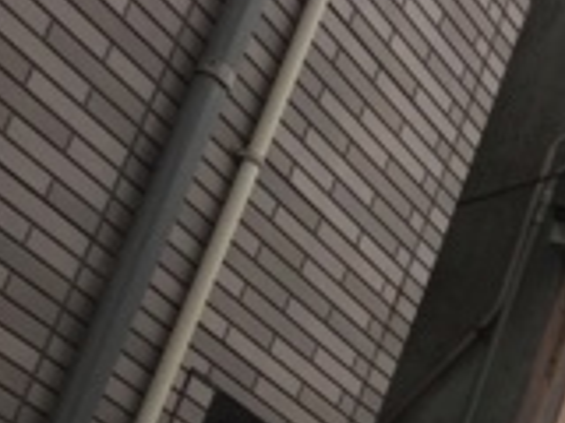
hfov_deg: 16.0
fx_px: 1779
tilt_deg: +13.2
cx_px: 925
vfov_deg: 12.7
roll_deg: -16.5
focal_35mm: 109
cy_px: 680
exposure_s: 1/430
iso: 32
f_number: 2.2
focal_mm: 4.15
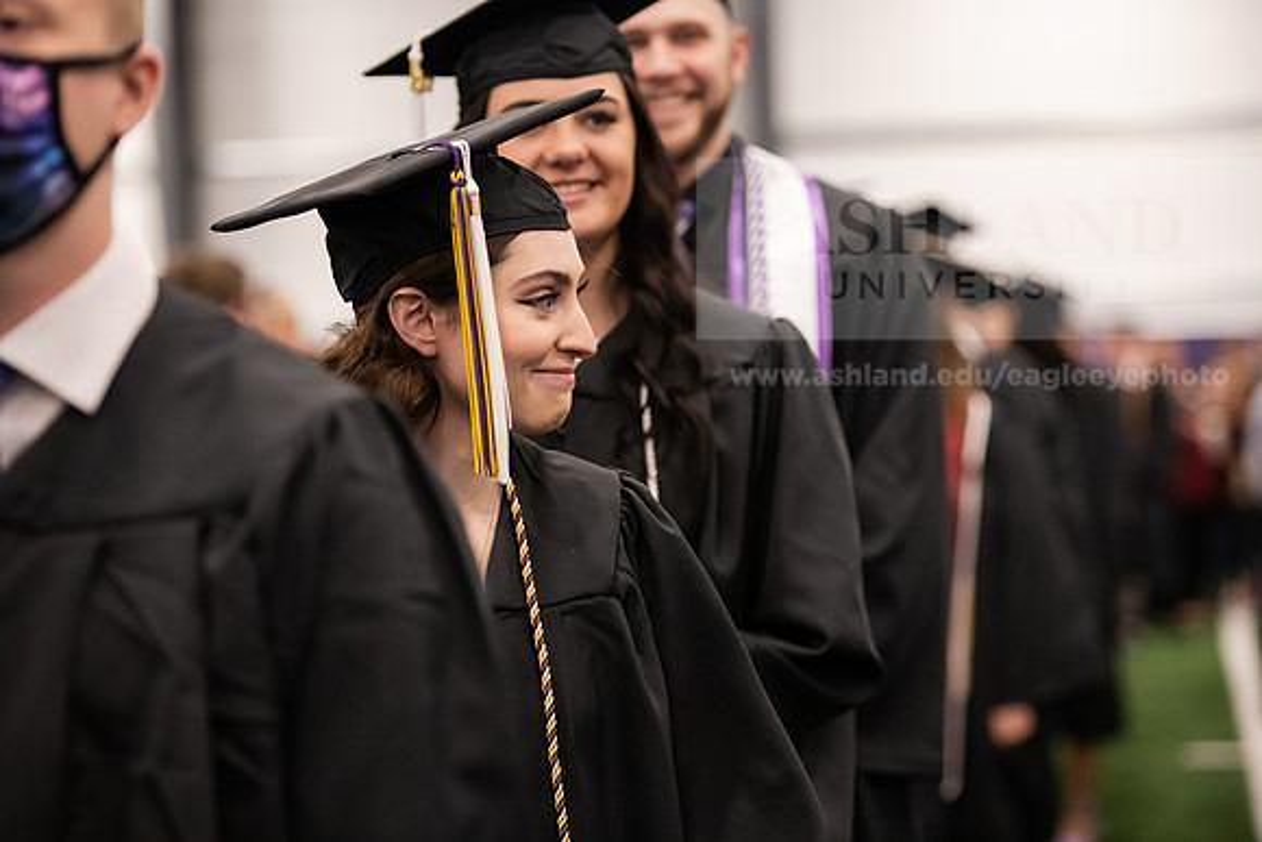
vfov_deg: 12.5
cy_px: 421
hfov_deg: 18.6
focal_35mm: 110
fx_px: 3857
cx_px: 631
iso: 3200
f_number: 3.2
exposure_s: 1/200
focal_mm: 110
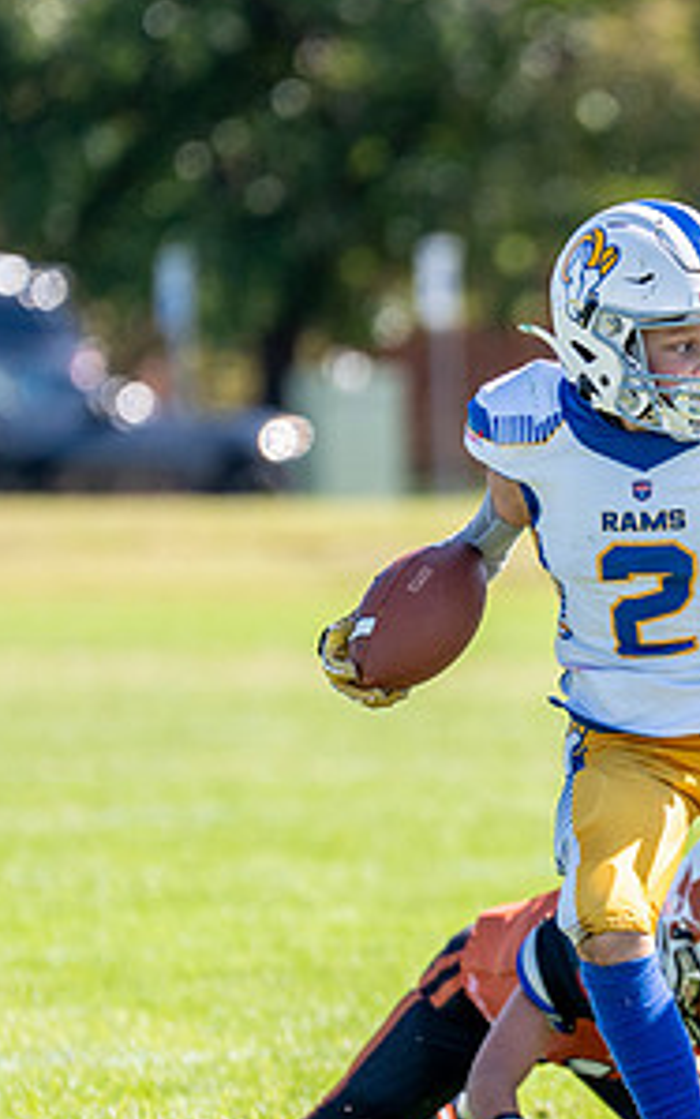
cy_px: 634
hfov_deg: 2.0
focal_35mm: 646
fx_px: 19709
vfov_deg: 3.3
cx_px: 707
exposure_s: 1/3200
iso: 250
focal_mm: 200
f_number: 2.8
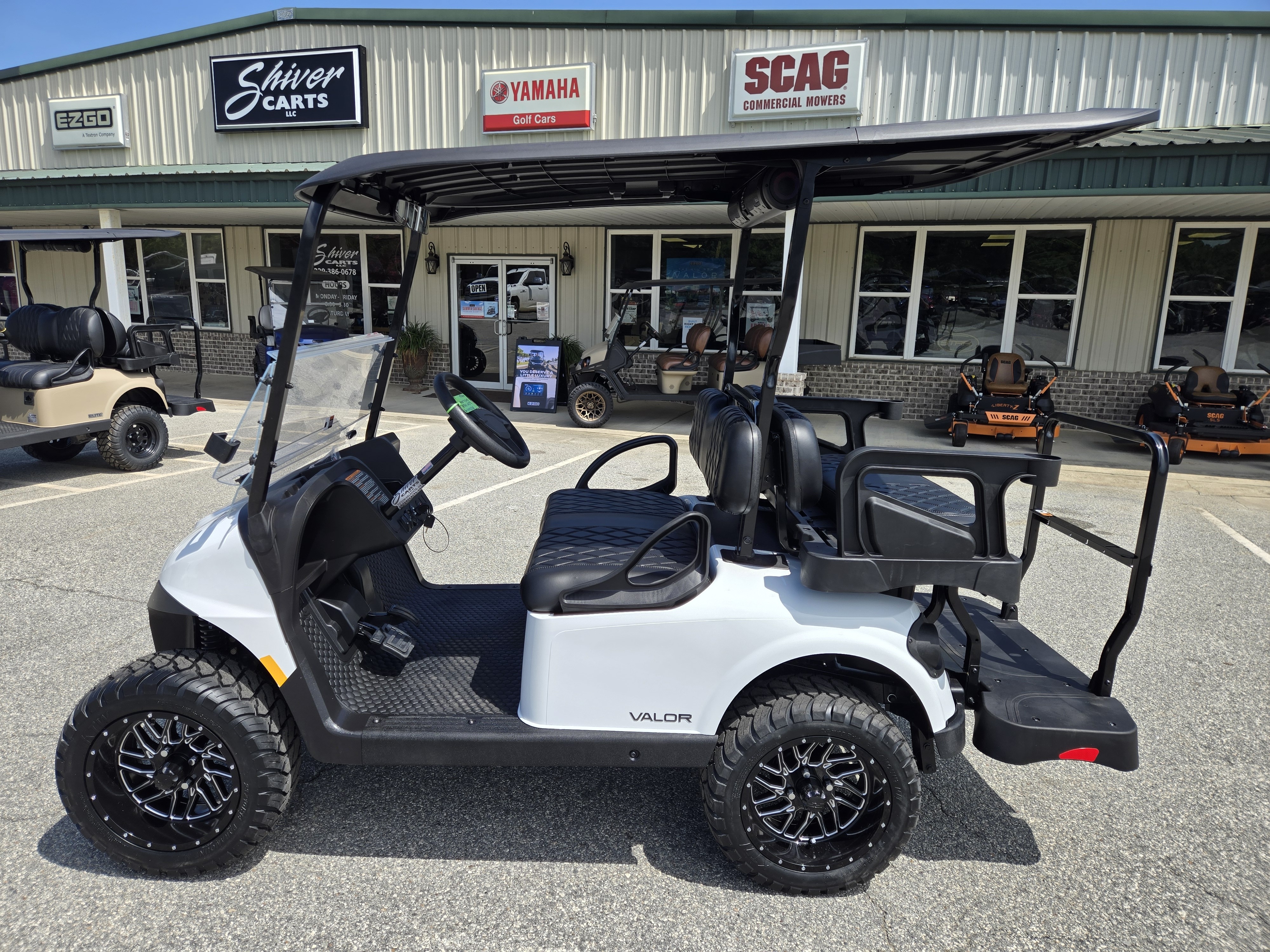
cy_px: 476
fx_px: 844
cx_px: 635
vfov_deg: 58.9
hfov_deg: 73.9
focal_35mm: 23
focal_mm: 5.4
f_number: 1.8
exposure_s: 1/1576
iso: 25
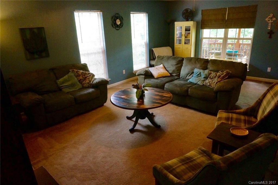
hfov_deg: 73.7
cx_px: 139
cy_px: 92
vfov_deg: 53.1
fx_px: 185
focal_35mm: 24
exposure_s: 1/60
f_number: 5.6
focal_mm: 16
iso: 2500
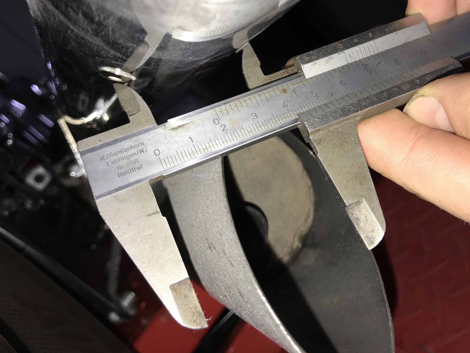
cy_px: 137
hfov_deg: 52.5
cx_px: 265
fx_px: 475
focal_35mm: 35
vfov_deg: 40.5
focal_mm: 3.99
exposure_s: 1/78
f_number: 1.8
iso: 20
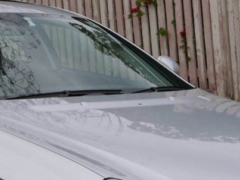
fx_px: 1159
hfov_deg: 11.8
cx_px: 44
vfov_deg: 8.9
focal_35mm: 167
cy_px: 167
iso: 200
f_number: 5.6
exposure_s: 1/640
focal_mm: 22.7
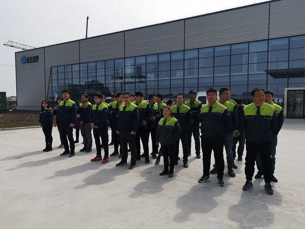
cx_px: 152
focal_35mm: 27
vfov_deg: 51.4
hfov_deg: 65.3
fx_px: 238
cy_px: 114
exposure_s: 1/4831
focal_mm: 3.95
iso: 50
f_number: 1.8
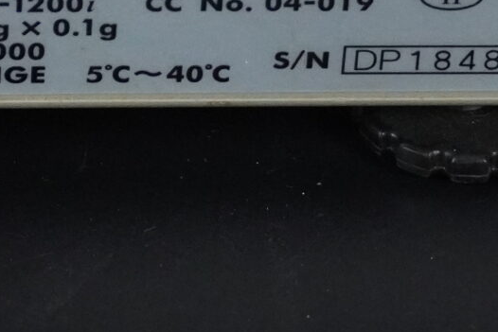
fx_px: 5050
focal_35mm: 365
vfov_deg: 3.7
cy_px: -353
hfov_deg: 5.6
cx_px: -40
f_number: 5
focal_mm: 50
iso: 4000
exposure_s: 1/160
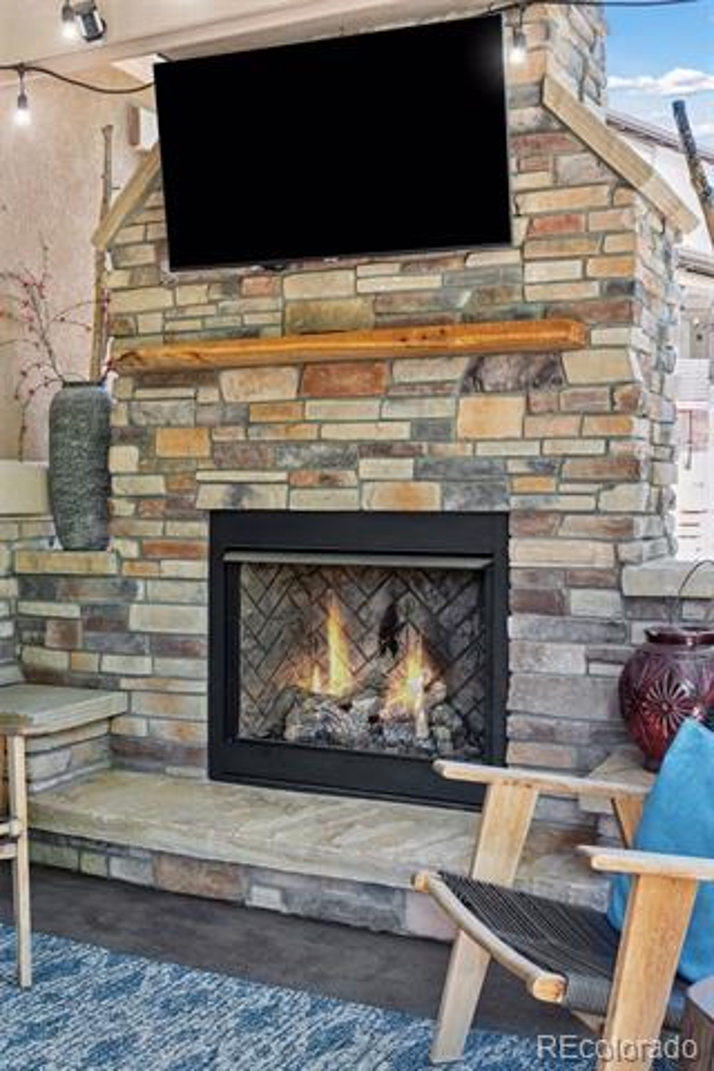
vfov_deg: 49.6
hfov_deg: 34.2
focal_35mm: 39
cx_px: 357
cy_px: 536
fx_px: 1160
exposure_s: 1/25
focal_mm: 39
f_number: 9
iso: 400
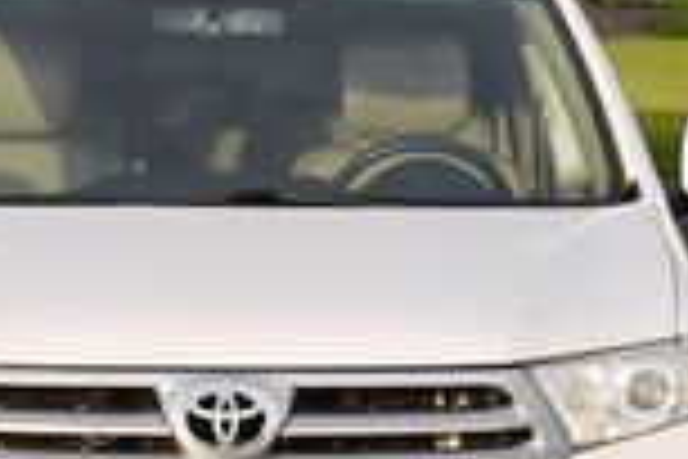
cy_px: 250
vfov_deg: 4.9
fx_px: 5410
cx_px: 333
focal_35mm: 283
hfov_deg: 7.3
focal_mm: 45
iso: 400
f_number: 5.3
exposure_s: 1/250
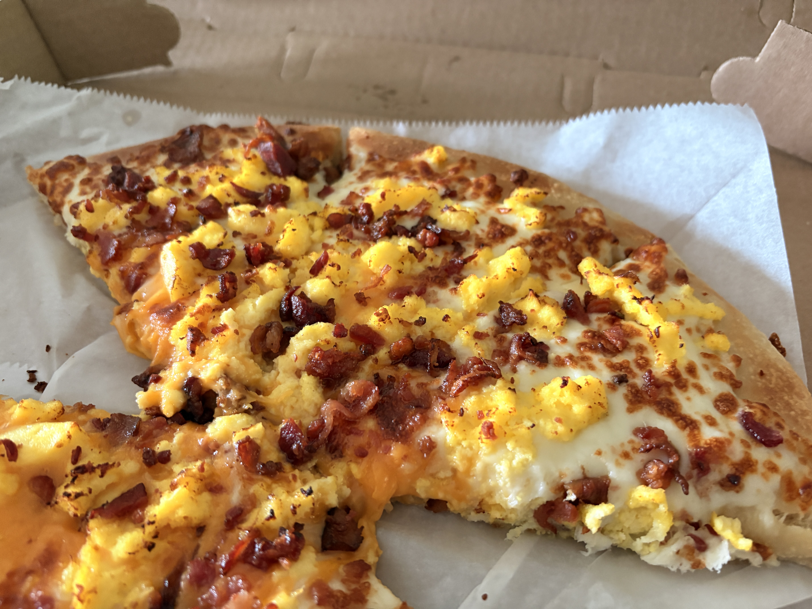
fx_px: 610
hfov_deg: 67.3
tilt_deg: -43.9
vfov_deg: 53.1
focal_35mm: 26
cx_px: 406
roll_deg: +0.1
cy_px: 304
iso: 500
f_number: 1.6
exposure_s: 1/60
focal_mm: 5.96
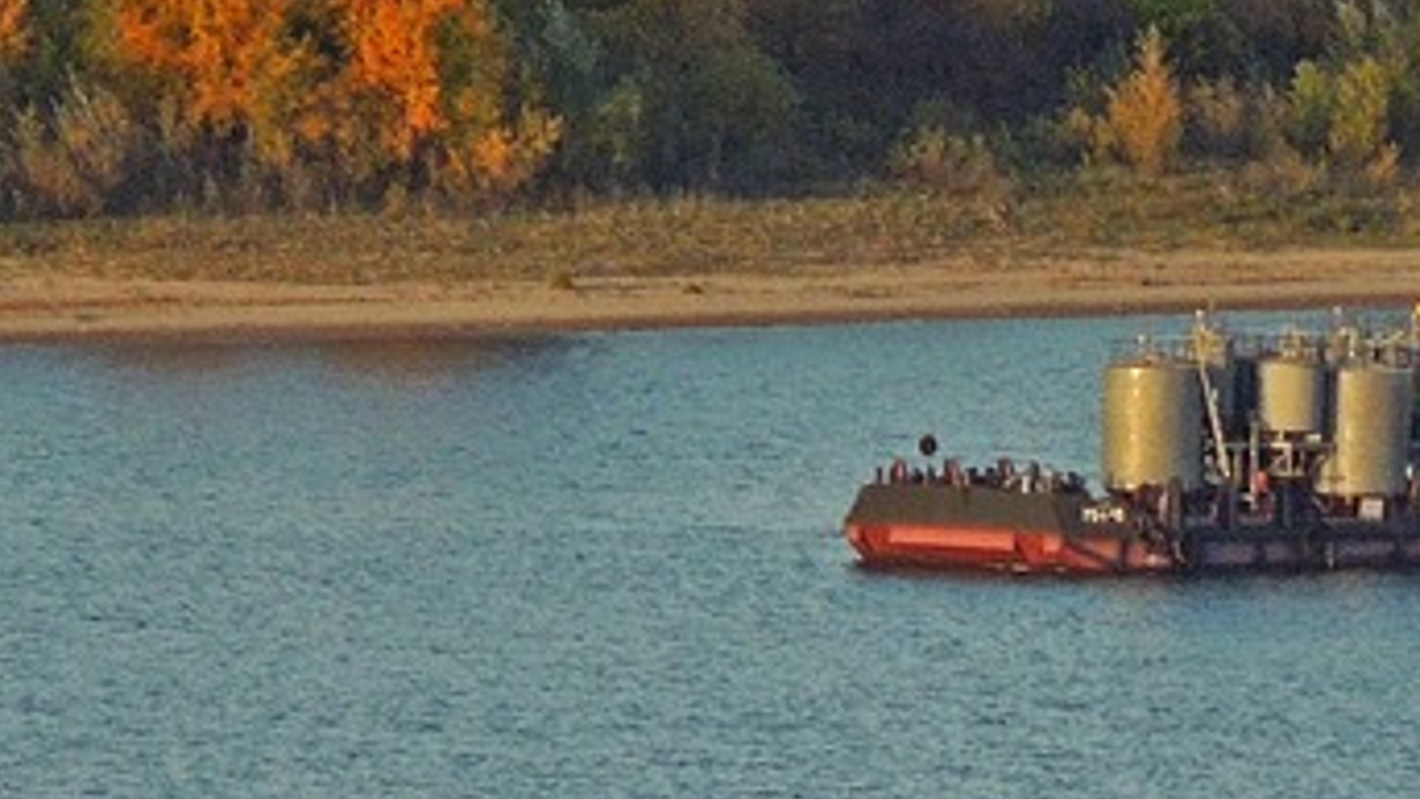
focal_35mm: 1034
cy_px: 1039
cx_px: 1110
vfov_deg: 1.2
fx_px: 38936
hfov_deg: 2.1
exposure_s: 1/200
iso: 100
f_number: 5.2
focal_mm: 48.8
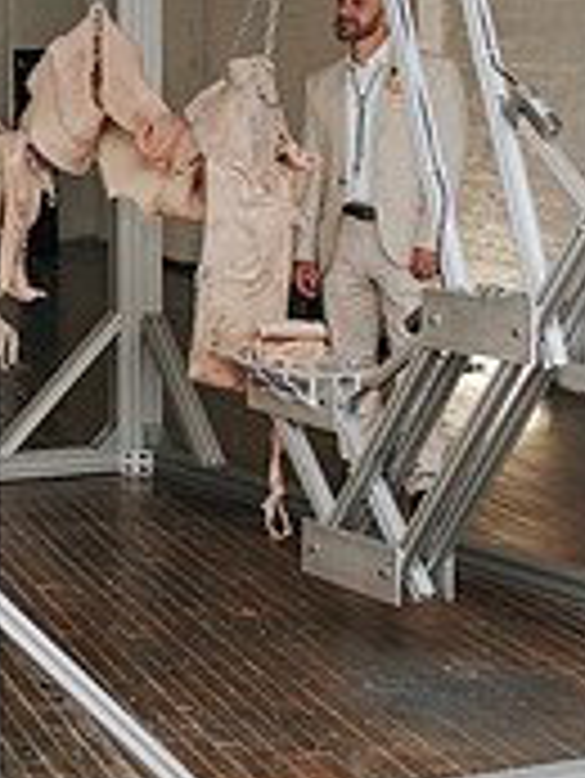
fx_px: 2566
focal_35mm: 114
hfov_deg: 12.9
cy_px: 193
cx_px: 9
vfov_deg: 17.2
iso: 900
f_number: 2.8
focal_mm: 35
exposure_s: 1/200
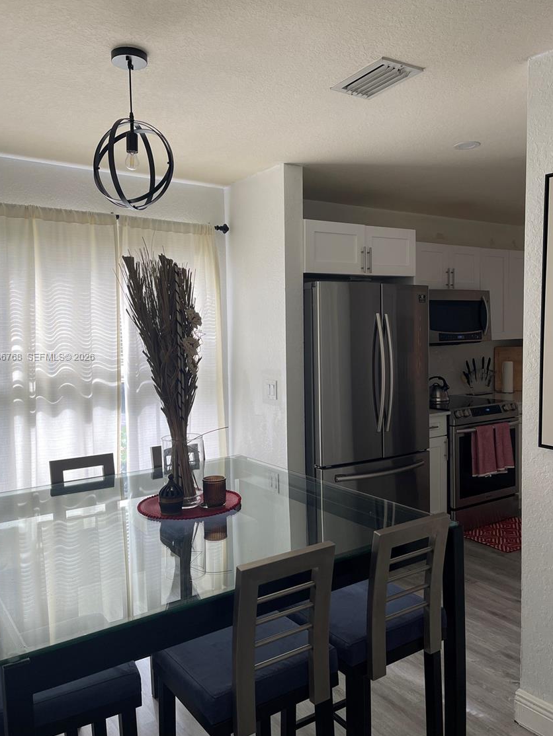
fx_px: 596
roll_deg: +0.1
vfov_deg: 63.4
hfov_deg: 49.8
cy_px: 357
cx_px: 269
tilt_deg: -1.8
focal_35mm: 28
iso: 64
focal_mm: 5.1
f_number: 1.6
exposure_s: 1/121
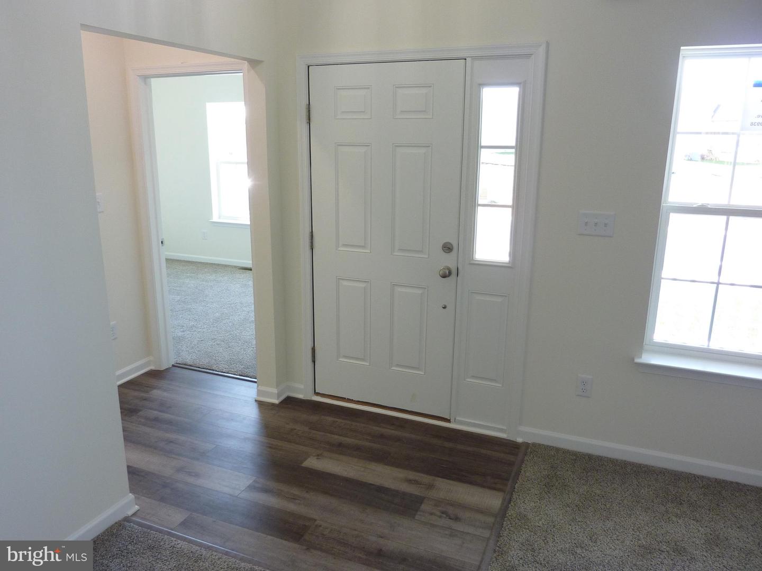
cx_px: 381
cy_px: 286
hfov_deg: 69.4
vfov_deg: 54.9
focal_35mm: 25
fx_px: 550
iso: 125
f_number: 3.3
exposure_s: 1/30
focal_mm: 4.1
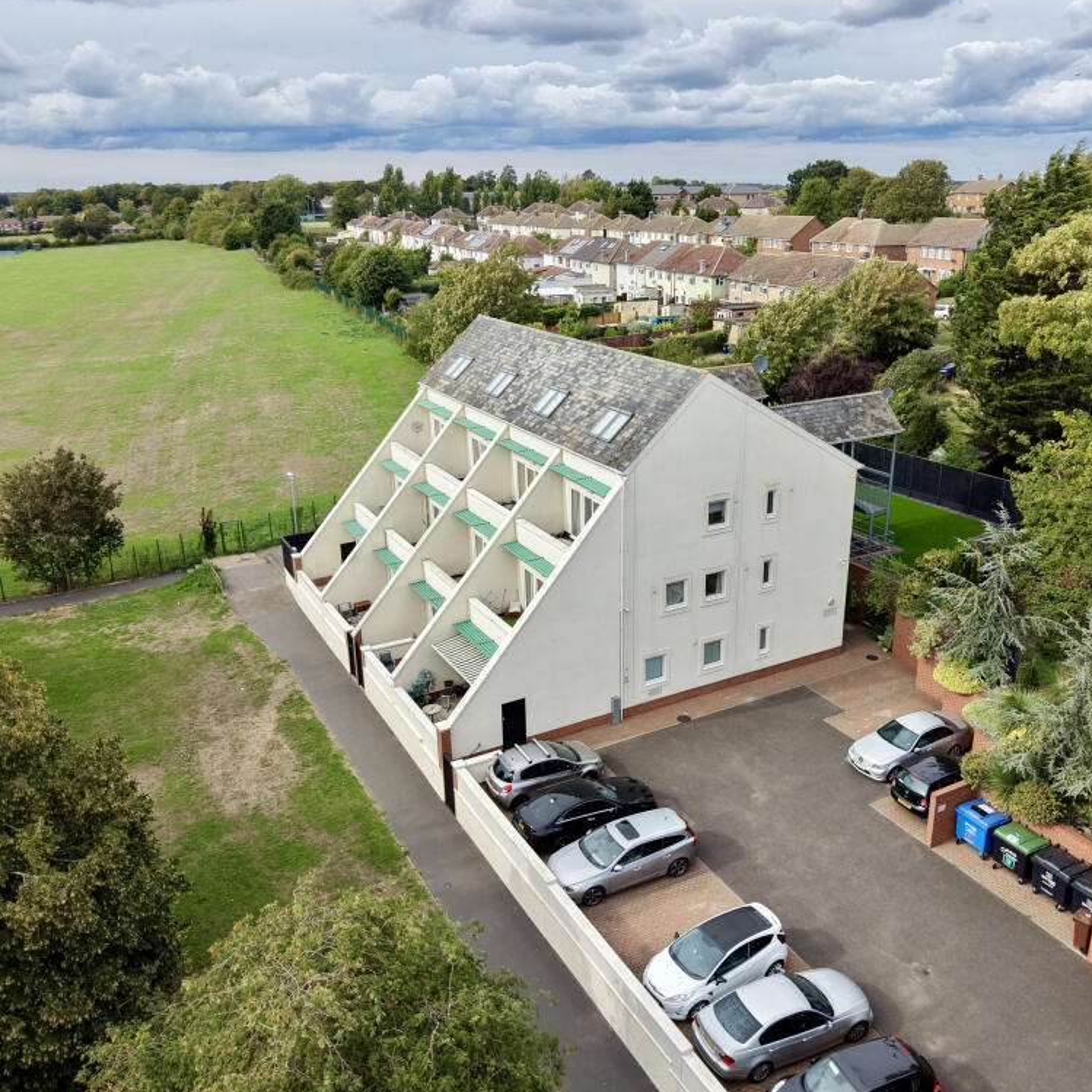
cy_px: 542
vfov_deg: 55.6
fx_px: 1035
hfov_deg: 55.6
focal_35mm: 29
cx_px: 583
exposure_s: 1/3000
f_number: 1.8
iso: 300
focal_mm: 8.67
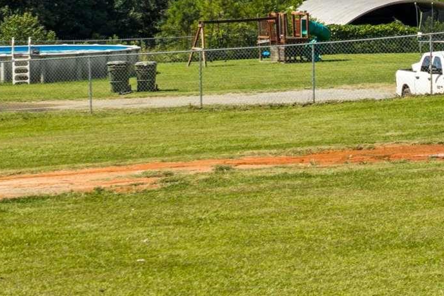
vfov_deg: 10.8
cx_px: 973
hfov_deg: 13.3
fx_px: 1542
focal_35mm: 125
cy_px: -21
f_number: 2.8
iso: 100
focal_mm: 14.4
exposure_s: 1/20
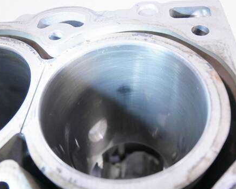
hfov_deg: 55.7
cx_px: 113
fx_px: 223
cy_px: 95
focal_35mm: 32
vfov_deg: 45.8
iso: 640
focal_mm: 15
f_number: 3.7
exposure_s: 1/60
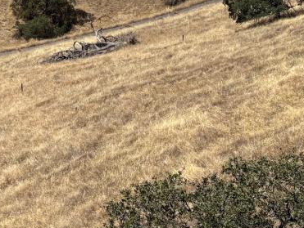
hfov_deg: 18.0
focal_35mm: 105
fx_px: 923
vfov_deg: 13.2
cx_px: -35
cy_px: -126
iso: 50
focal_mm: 5.96
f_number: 1.6
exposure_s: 1/4329
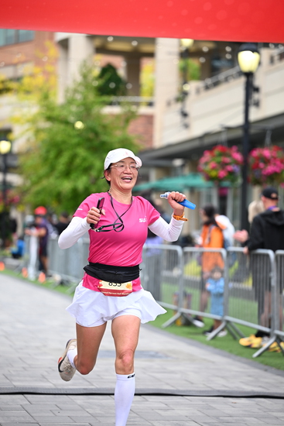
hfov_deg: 11.9
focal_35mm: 115
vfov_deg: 17.8
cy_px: 213
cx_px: 142
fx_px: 1360
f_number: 2.8
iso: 640
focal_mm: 115
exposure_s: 1/1600
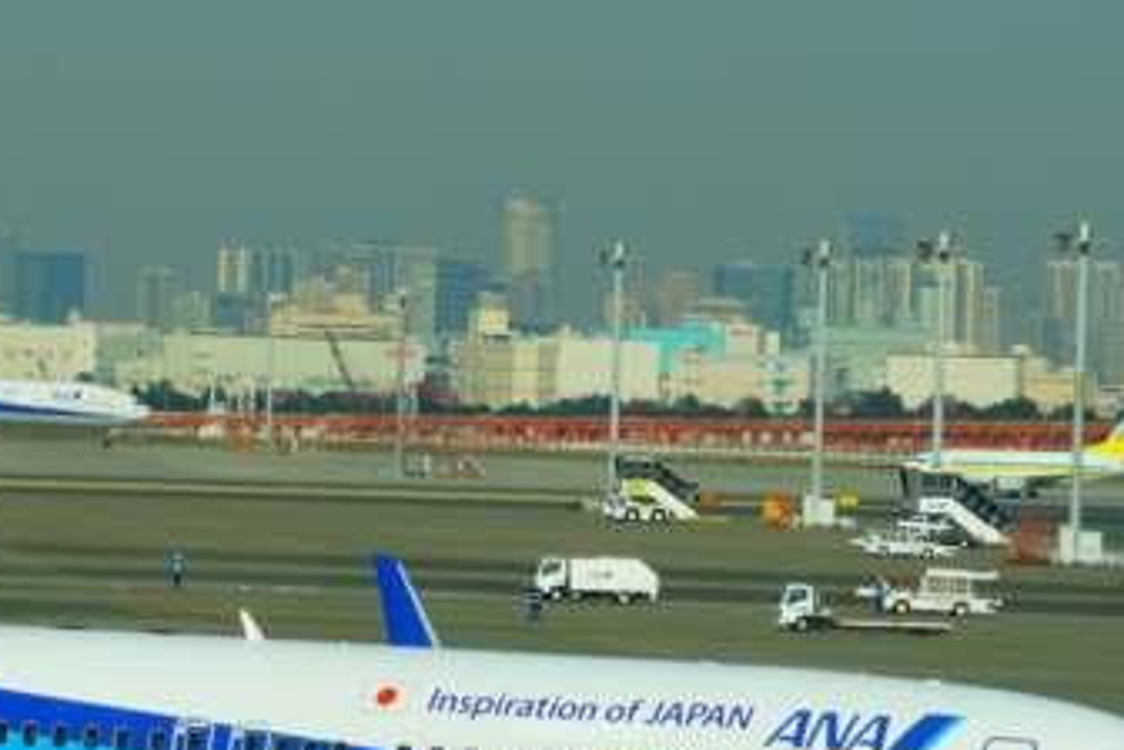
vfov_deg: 4.2
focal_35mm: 331
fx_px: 10334
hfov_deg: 6.2
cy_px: 301
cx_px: 164
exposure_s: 1/250
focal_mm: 139
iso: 100
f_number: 9.5
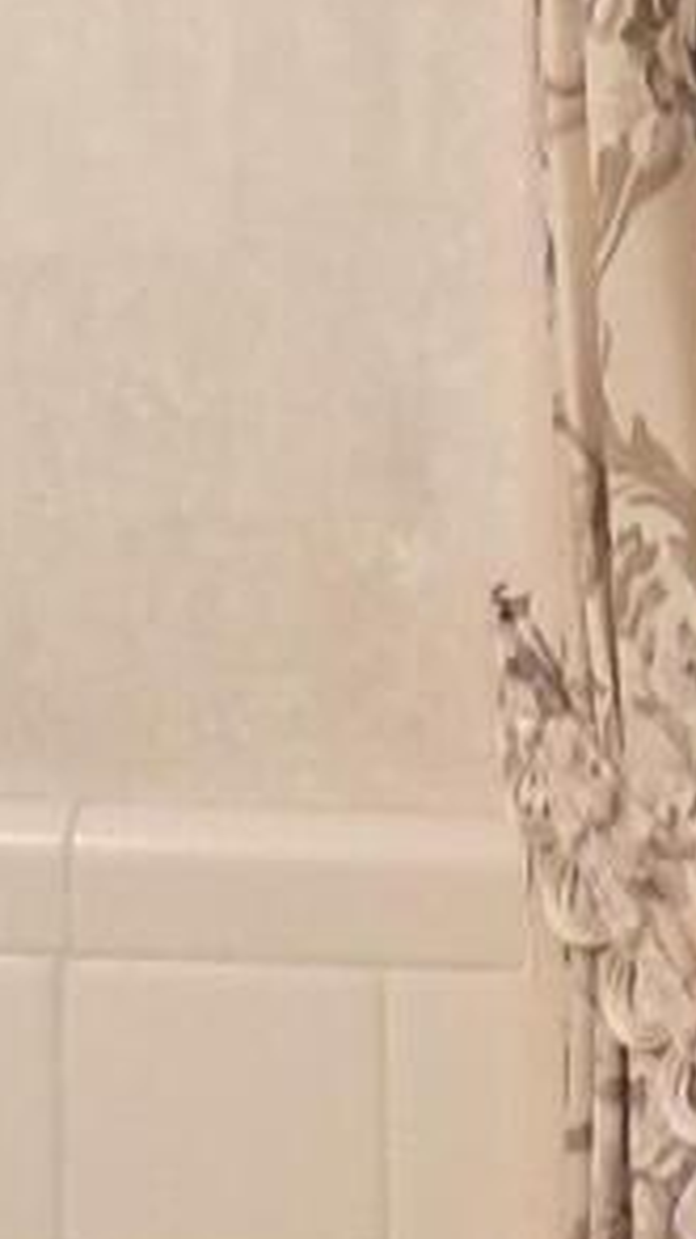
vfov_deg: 10.3
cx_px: 1961
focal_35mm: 200
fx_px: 6573
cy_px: 2073
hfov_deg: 5.7
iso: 500
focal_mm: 4
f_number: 1.8
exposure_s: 1/50
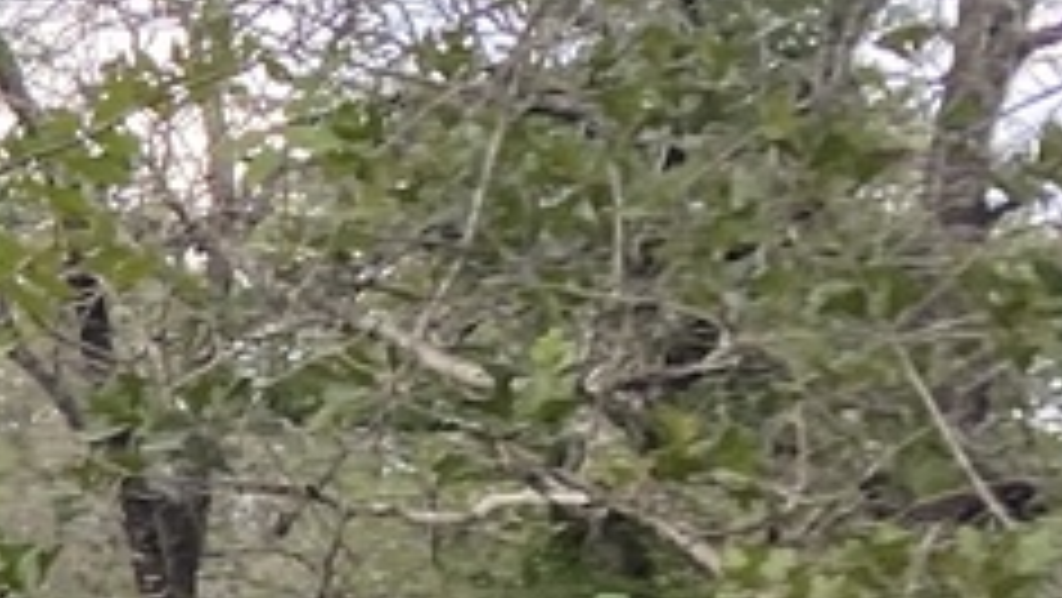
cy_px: 1120
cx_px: -1948
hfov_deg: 9.9
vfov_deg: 6.8
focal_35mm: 173
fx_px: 4874
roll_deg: +0.3
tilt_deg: -3.5
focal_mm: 4.25
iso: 32
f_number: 1.8
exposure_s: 1/296
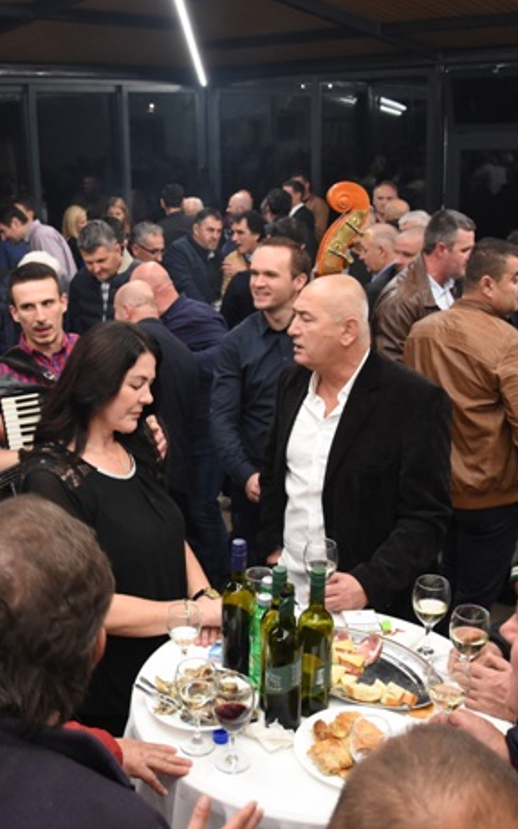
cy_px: 413
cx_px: 157
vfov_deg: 47.2
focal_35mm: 42
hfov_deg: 30.2
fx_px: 948
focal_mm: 18
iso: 1250
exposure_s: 1/30
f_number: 5
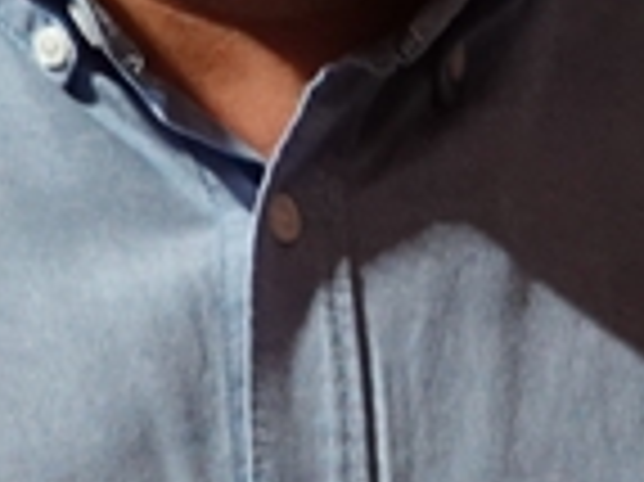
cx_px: 910
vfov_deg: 1.0
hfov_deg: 1.3
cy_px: 158
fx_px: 27734
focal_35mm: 1492
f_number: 4
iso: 800
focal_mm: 70.27
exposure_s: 1/60
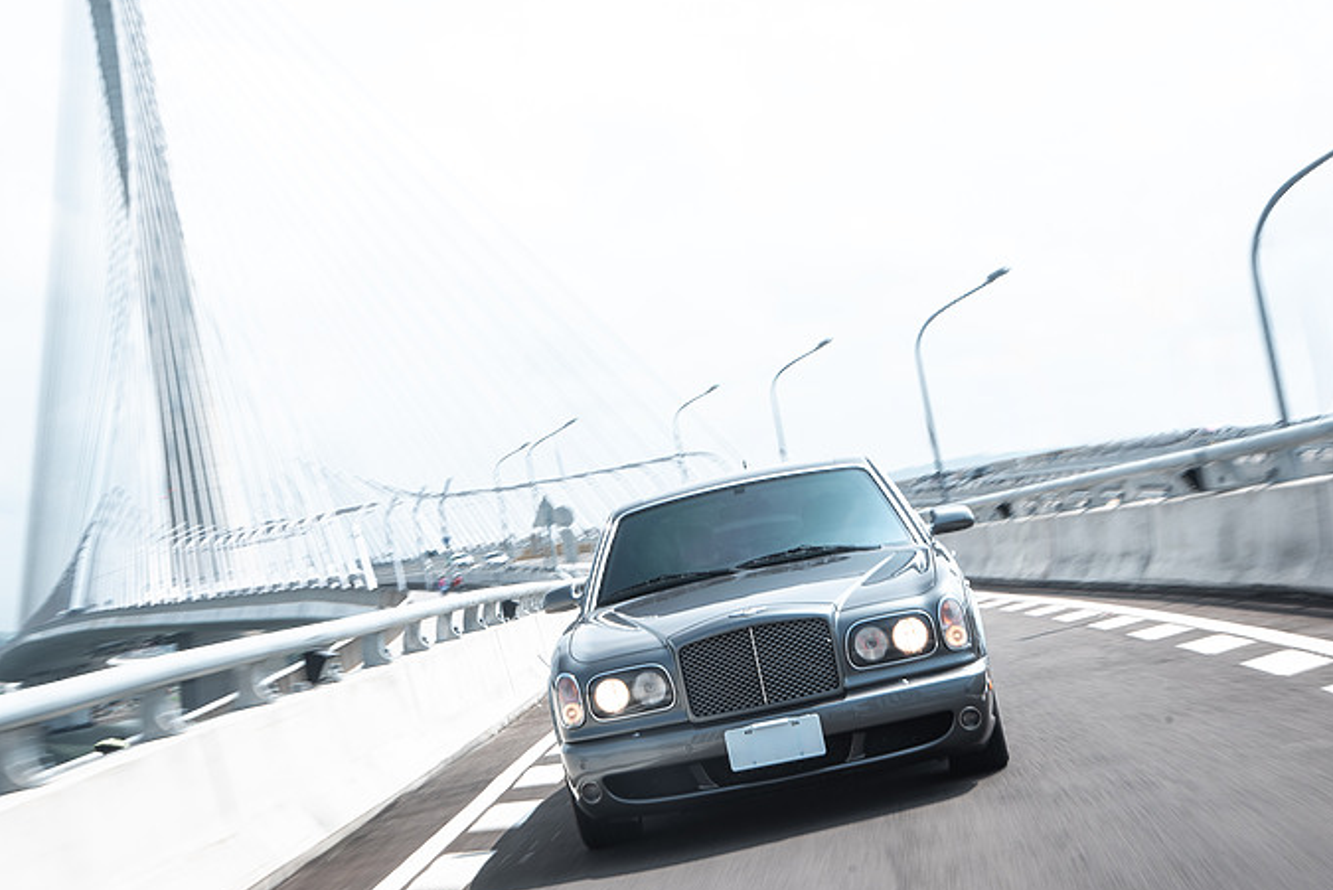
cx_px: 594
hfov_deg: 30.0
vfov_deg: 20.3
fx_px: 2482
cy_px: 390
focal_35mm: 67
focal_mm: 58
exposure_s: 1/30
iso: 100
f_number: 6.3
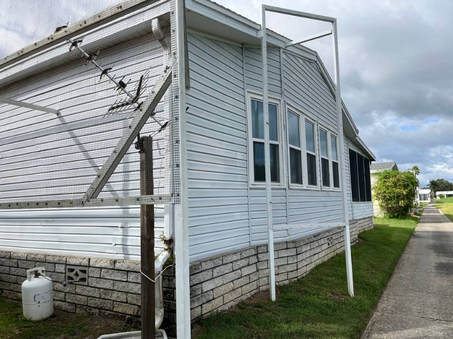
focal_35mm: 26
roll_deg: +2.5
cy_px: 170
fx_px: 340
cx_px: 226
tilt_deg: +3.4
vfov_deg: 53.0
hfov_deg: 67.3
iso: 50
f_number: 1.6
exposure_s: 1/3049
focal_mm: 5.1
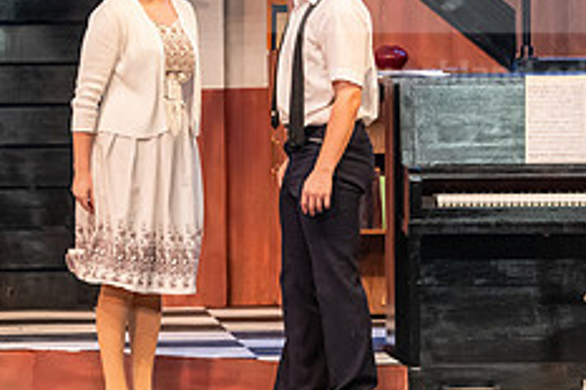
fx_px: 4701
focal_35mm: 289
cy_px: 127
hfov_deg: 7.1
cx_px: 191
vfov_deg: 4.7
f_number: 3.2
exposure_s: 1/200
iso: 2500
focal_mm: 116
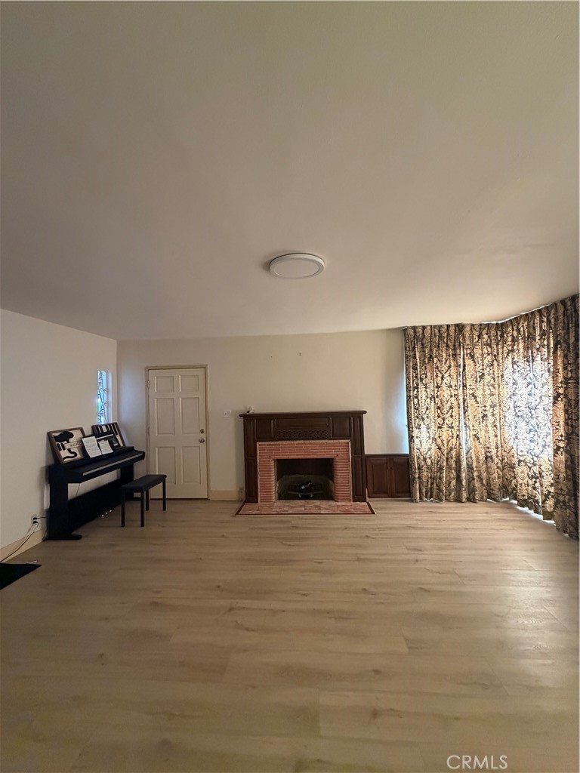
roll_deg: +1.6
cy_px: 386
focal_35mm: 14
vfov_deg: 102.1
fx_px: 313
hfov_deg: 85.7
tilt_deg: +1.7
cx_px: 290
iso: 640
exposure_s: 1/60
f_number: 2.2
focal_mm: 2.22
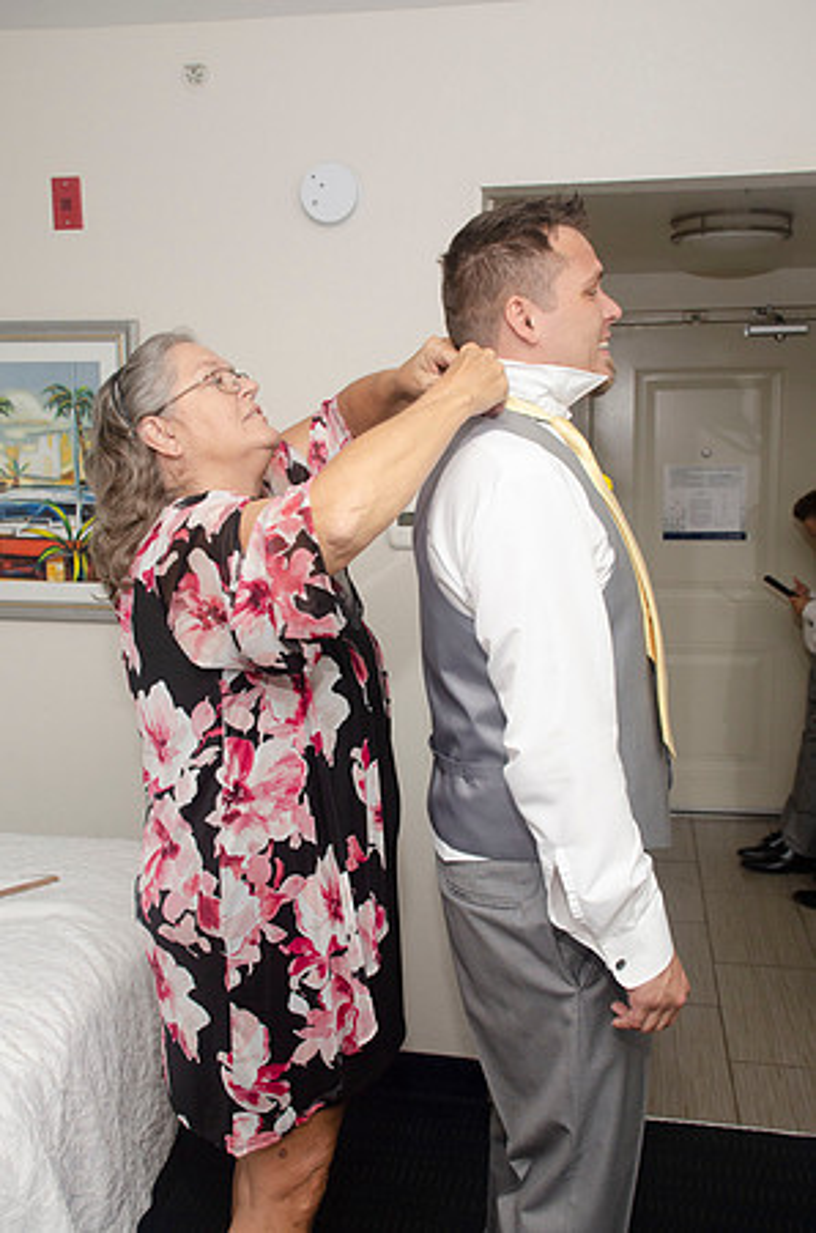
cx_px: 408
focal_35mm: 36
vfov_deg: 53.2
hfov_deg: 36.7
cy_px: 616
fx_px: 1230
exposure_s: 1/250
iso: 400
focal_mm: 24
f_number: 5.6
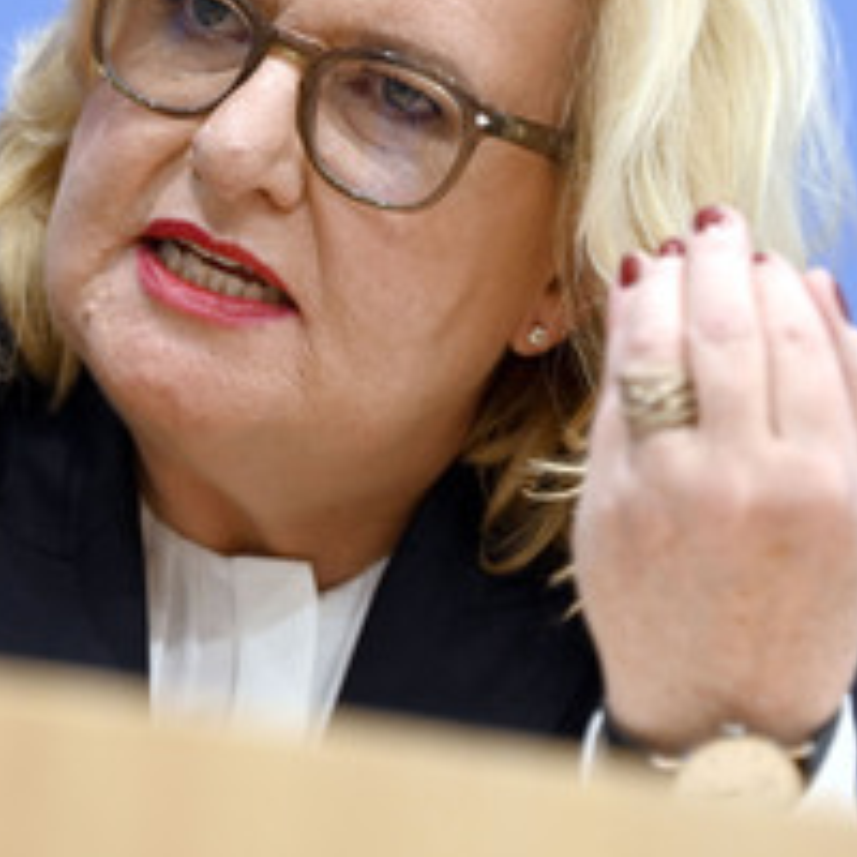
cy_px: 240
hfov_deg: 5.5
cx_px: 191
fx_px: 8851
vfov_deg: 5.5
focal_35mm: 316
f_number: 4.5
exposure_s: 1/400
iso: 2000
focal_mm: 165
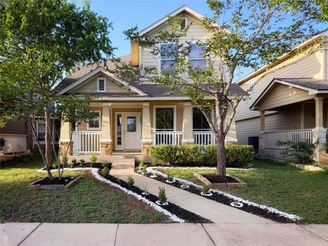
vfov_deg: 56.8
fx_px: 227
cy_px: 123
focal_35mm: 24
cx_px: 164
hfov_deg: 71.6
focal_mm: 6.76
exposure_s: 1/849
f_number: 1.78
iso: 80
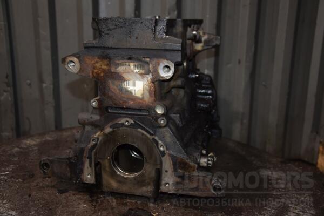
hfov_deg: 43.6
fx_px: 405
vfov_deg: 29.9
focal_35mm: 45
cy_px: 108
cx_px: 162
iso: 800
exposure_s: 1/60
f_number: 5
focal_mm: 30
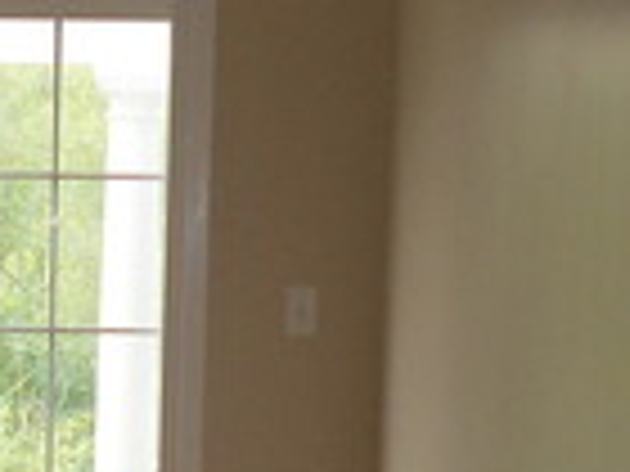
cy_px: 899
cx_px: -86
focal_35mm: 169
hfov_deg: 11.5
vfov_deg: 8.4
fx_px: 3076
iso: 80
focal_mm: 6.7
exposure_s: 1/80
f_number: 3.9
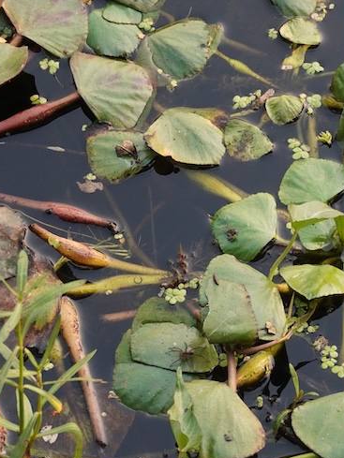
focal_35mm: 144
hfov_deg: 10.3
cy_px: 166
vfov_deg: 13.7
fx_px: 1912
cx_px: 259
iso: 500
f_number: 5.6
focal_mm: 35
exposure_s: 1/160
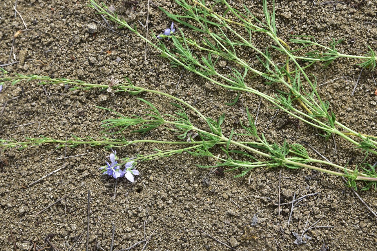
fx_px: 524
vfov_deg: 27.0
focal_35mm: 50
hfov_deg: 39.6
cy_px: 126
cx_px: 188
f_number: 14
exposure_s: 1/125
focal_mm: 50
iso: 250
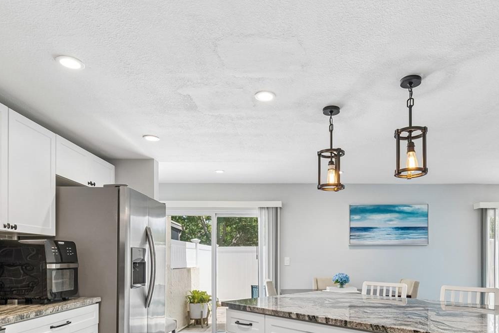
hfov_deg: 73.2
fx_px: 333
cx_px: 292
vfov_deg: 50.8
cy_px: 252
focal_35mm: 24
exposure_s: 1/40
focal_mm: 10
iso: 100
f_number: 5.6
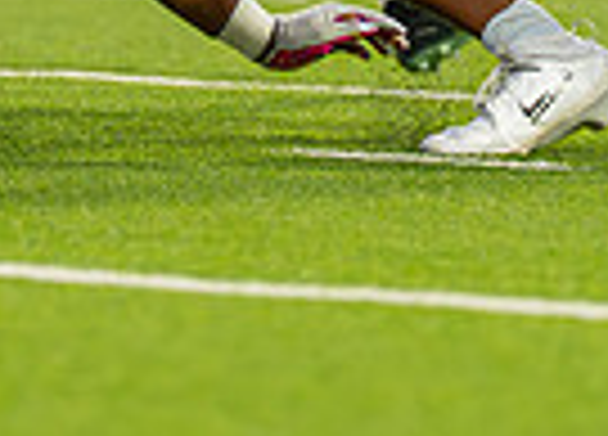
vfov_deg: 1.2
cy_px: -564
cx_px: 244
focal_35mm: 1221
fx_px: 21126
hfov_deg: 1.6
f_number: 2.8
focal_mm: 200
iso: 1600
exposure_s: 1/1250
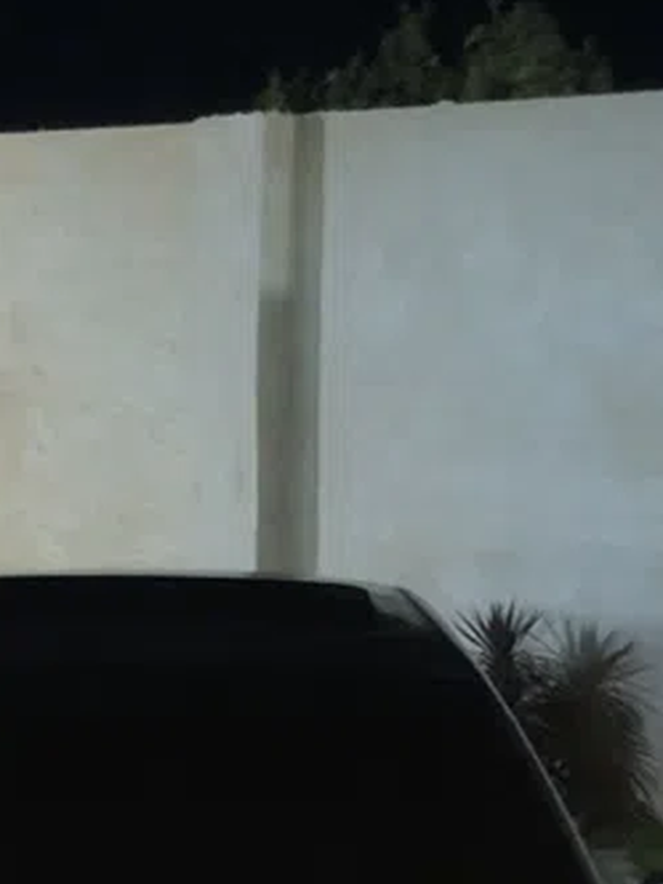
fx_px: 2937
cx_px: 101
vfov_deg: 16.7
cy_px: 915
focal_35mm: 115
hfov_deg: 12.8
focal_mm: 4
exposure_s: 1/13
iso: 100
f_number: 1.8
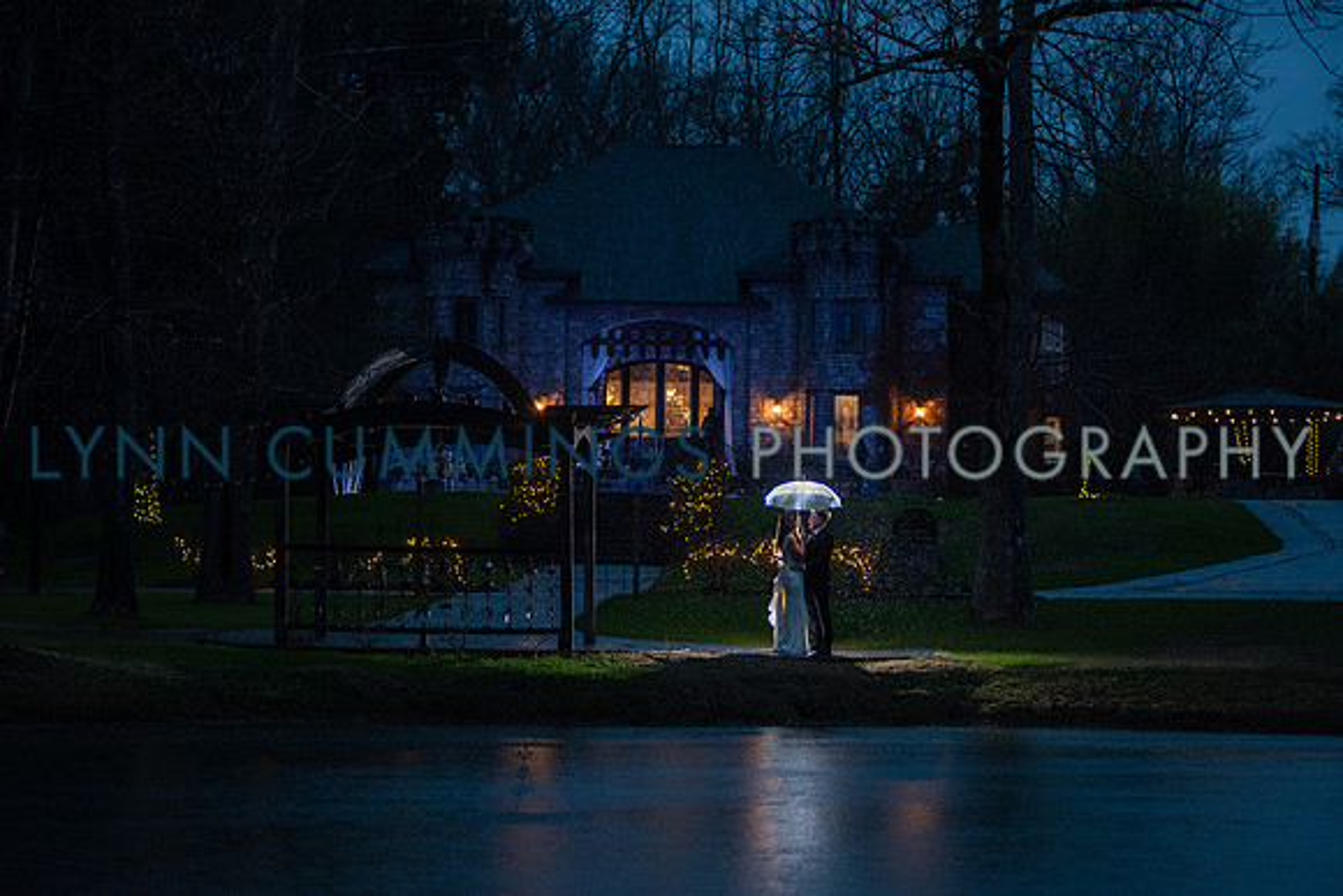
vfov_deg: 11.7
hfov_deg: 17.4
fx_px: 4376
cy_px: 455
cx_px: 694
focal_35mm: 117
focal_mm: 112
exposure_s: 1/160
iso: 1250
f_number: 2.8
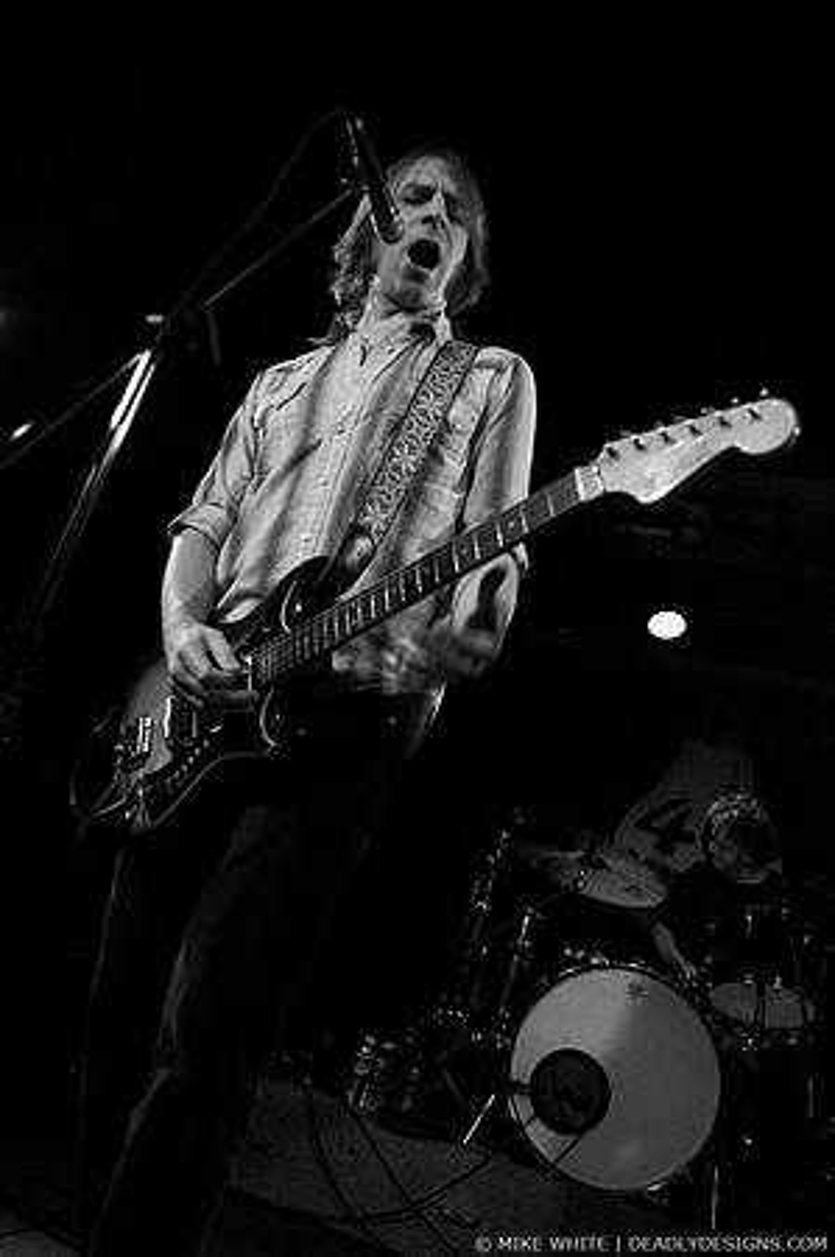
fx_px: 1046
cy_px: 628
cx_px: 418
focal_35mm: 30
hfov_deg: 43.5
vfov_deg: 62.0
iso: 800
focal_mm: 20
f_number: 3.2
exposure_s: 1/125
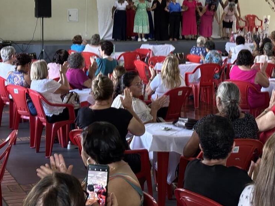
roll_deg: +0.2
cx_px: 183
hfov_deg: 22.7
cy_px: 41
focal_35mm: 86
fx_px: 683
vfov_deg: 17.0
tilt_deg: -2.2
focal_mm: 5.96
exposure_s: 1/60
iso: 125
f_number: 1.6
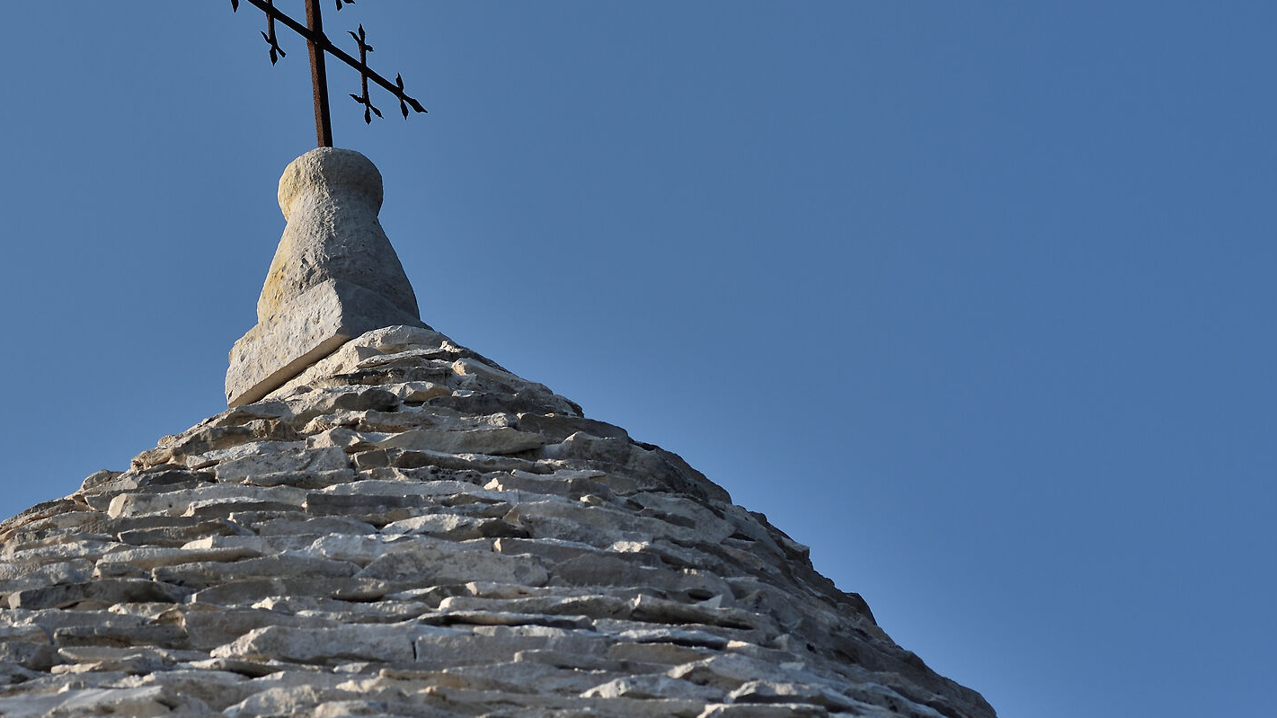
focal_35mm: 177
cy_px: 82
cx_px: 341
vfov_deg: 6.8
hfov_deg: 12.1
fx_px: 5993
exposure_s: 1/320
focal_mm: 100
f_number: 9
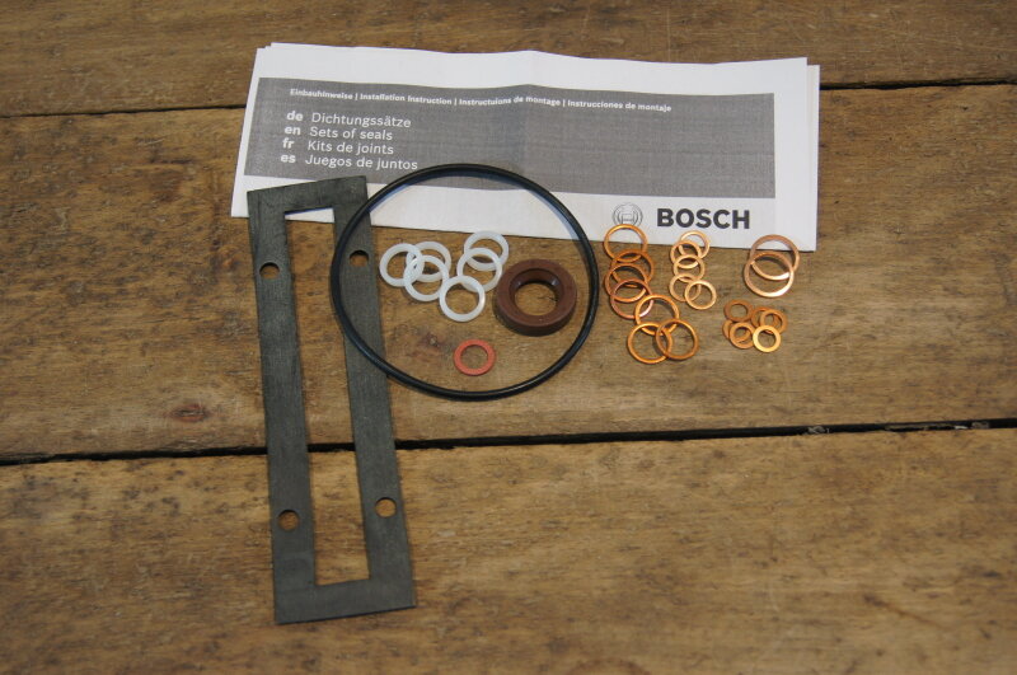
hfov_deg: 43.7
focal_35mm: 45
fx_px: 1269
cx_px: 508
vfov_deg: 29.8
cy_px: 338
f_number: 4.5
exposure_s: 1/50
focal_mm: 30
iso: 640
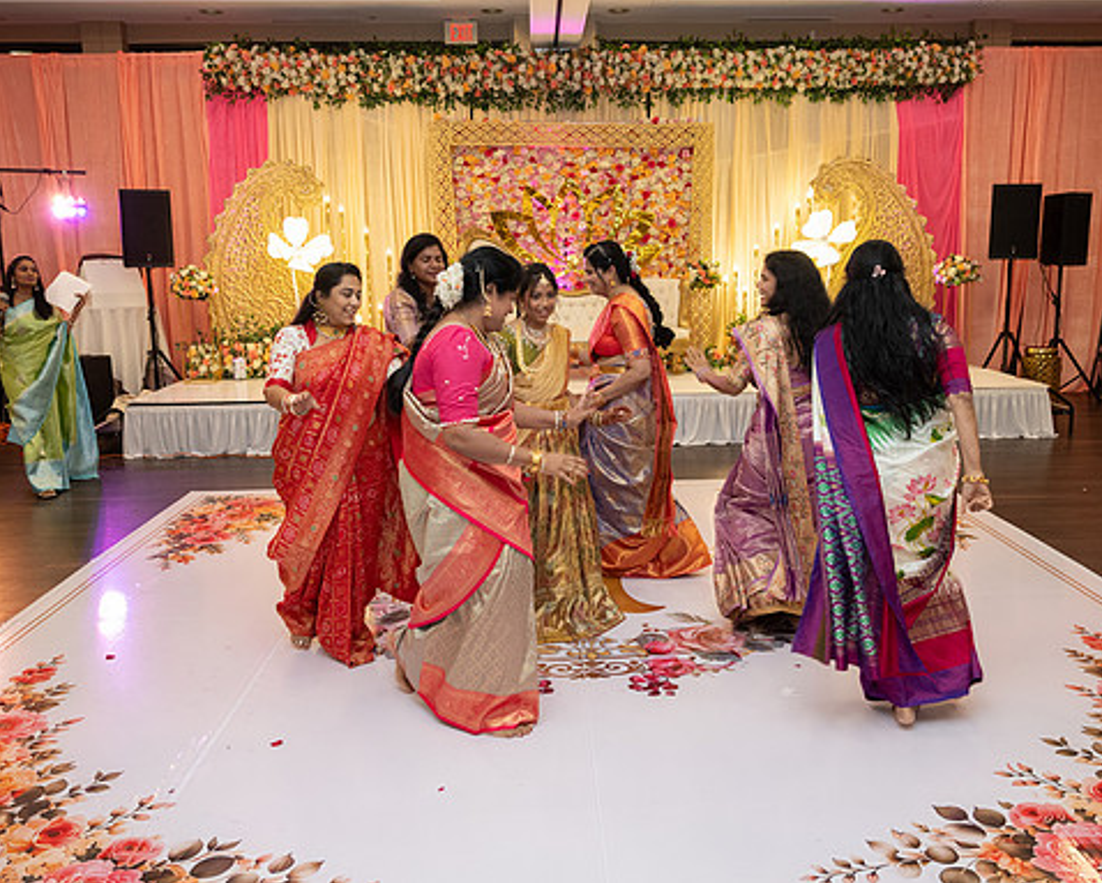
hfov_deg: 54.1
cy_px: 439
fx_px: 1077
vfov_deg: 44.6
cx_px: 590
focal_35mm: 33
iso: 1250
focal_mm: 28.5
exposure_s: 1/160
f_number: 4
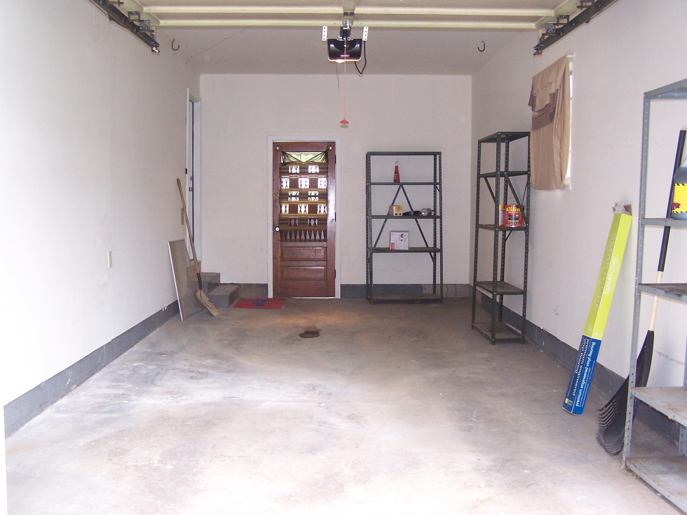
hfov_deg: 49.0
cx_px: 344
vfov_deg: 37.7
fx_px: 754
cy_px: 258
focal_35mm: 38
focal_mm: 6.3
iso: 140
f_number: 2.8
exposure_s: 1/80
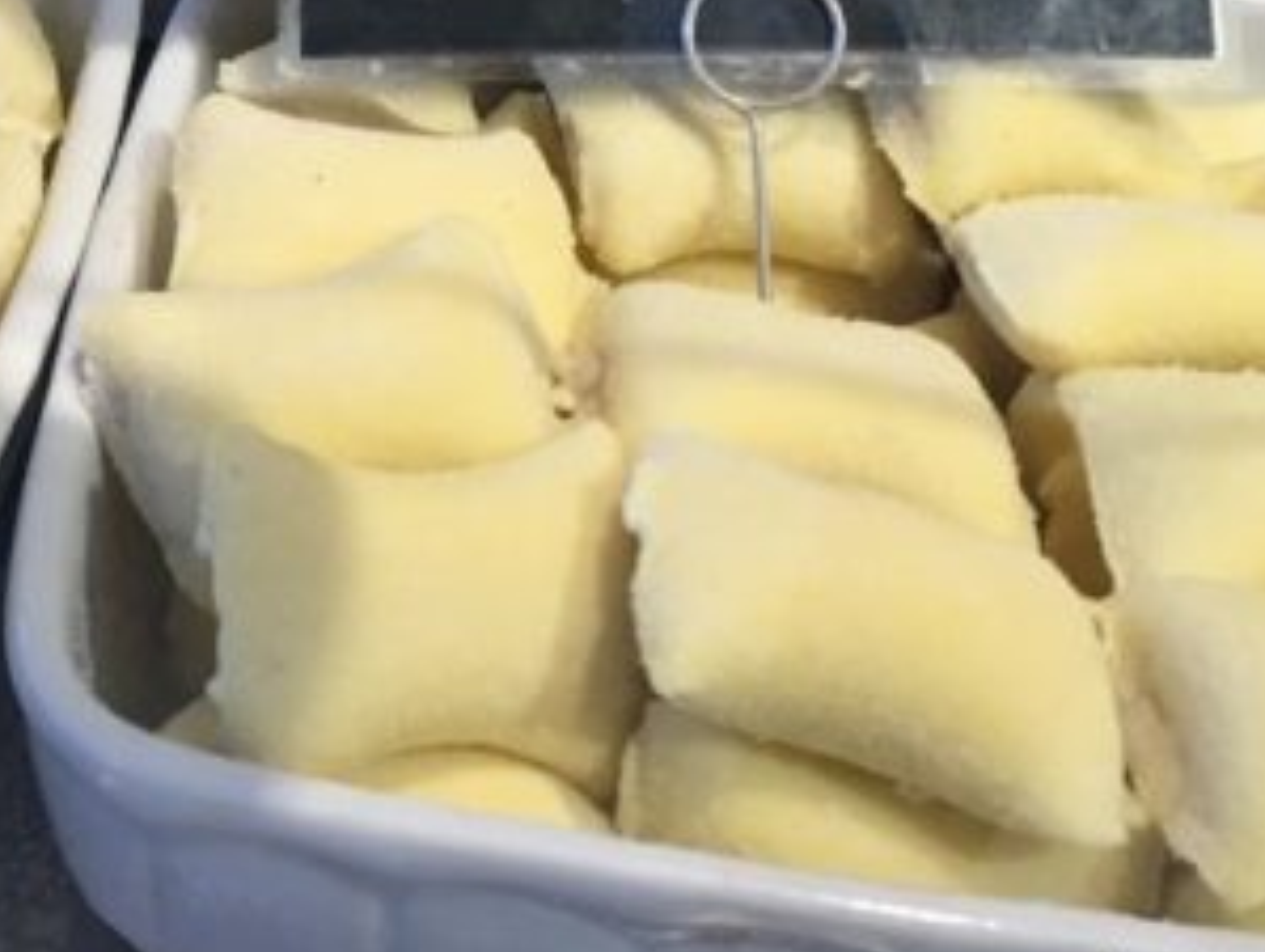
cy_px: 17
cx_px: 148
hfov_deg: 29.9
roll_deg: -1.6
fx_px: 2268
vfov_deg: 22.8
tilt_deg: -32.2
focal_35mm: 62
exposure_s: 1/33
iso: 50
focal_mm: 4.15
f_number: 2.2
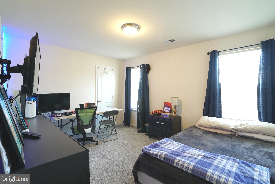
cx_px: 138
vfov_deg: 73.8
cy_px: 92
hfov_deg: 96.7
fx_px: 122
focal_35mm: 16
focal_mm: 16
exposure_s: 1/6
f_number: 8
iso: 320
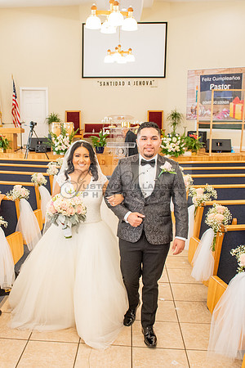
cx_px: 83
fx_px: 380
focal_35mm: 37
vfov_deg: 51.6
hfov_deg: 35.4
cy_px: 182
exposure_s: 1/100
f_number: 5
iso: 1250
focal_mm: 24
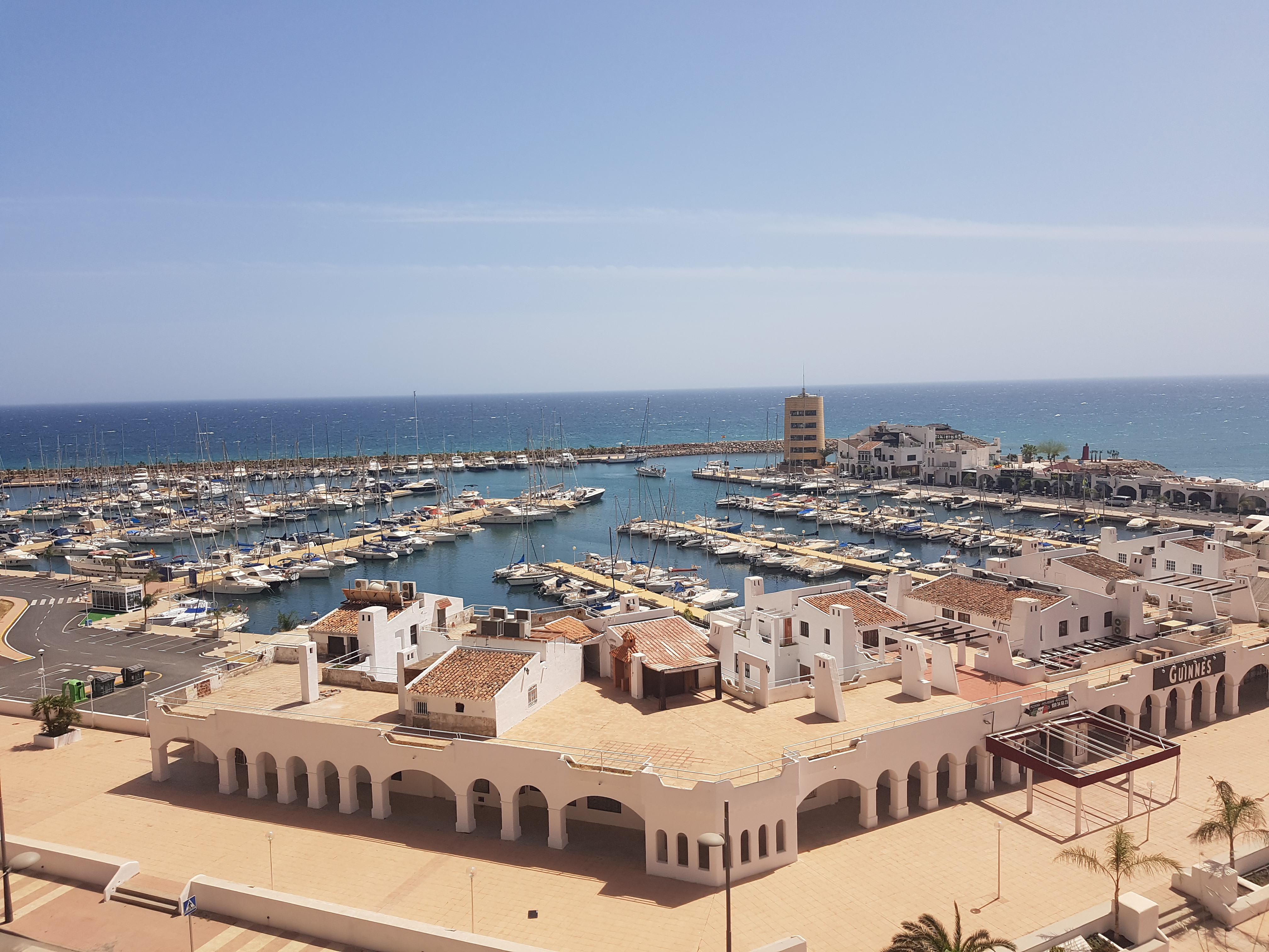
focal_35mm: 26
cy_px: 476
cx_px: 634
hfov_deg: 67.3
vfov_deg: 53.1
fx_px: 953
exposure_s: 1/4160
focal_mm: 4.2
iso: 50
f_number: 1.7
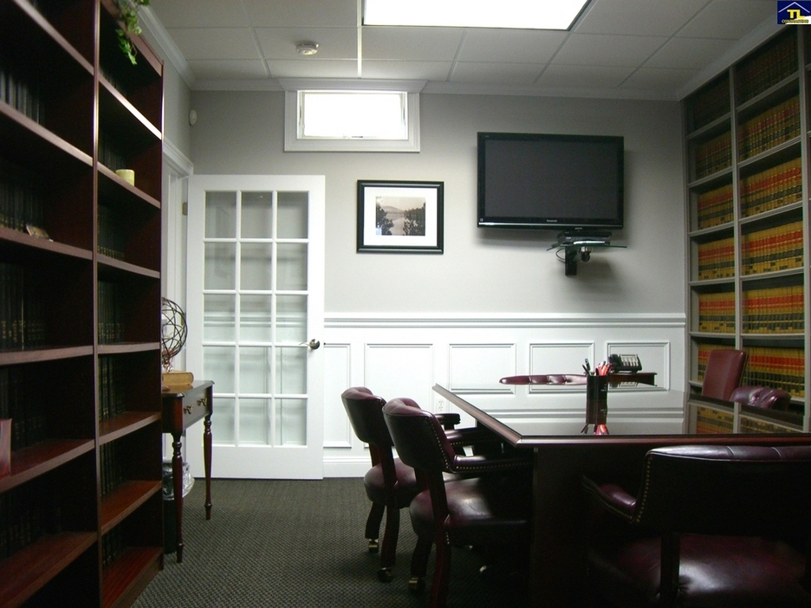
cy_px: 304
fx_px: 890
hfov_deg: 49.0
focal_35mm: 38
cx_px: 406
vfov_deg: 37.7
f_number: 2.7
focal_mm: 6.2
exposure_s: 1/30
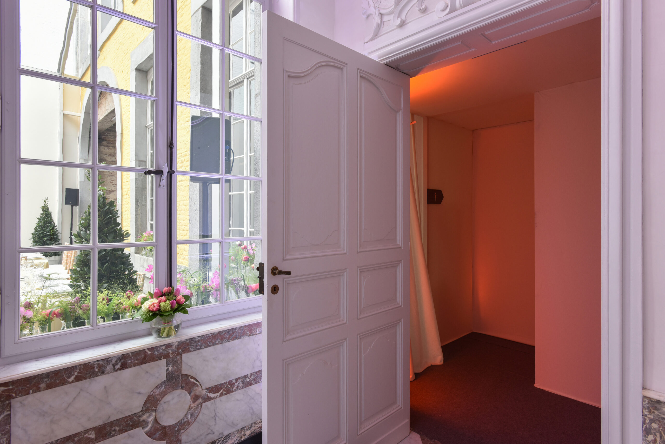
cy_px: 222
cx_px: 332
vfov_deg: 64.6
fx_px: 351
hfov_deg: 86.9
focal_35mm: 19
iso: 250
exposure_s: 1/8
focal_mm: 19
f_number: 10
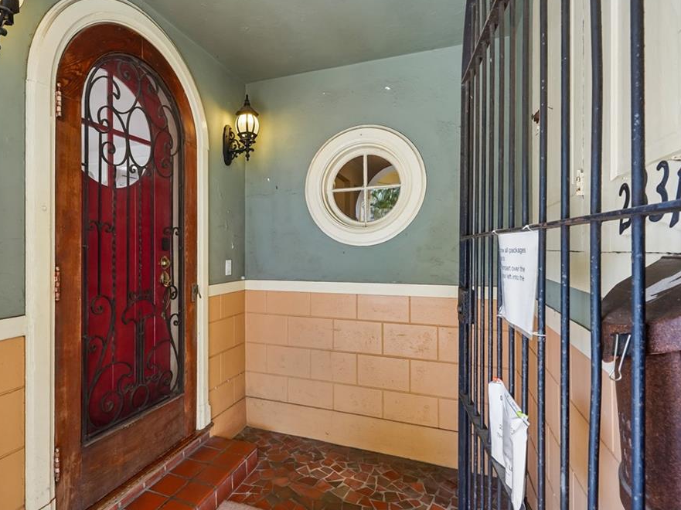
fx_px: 374
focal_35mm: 19
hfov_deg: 84.1
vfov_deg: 68.6
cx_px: 288
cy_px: 254
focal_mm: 17
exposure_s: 1/25
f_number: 11
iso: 800
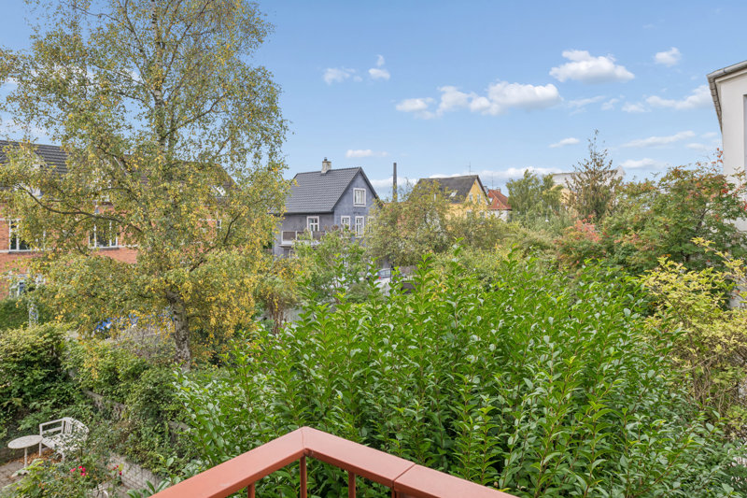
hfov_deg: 73.8
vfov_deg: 53.1
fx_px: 498
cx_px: 374
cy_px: 249
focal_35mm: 24
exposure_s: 1/60
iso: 160
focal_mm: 24
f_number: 9
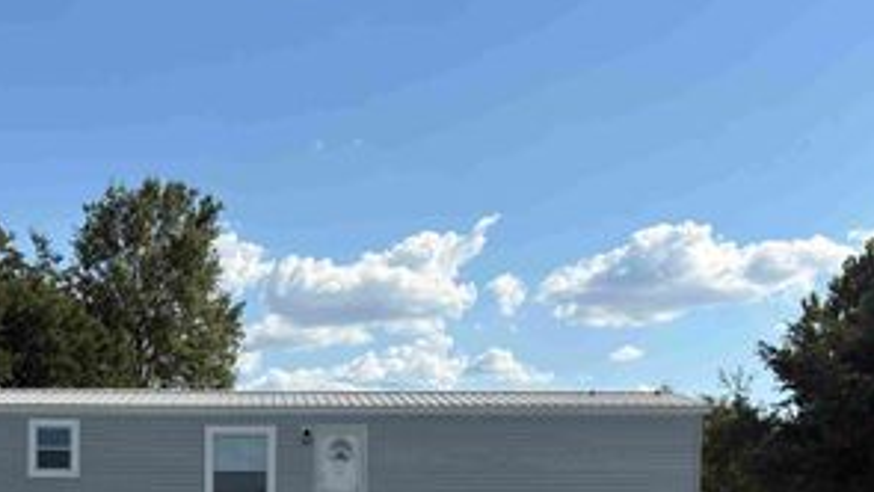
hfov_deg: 41.7
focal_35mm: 48
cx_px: 228
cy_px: 529
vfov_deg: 23.5
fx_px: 1113
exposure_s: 1/3831
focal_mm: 5.96
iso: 50
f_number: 1.6
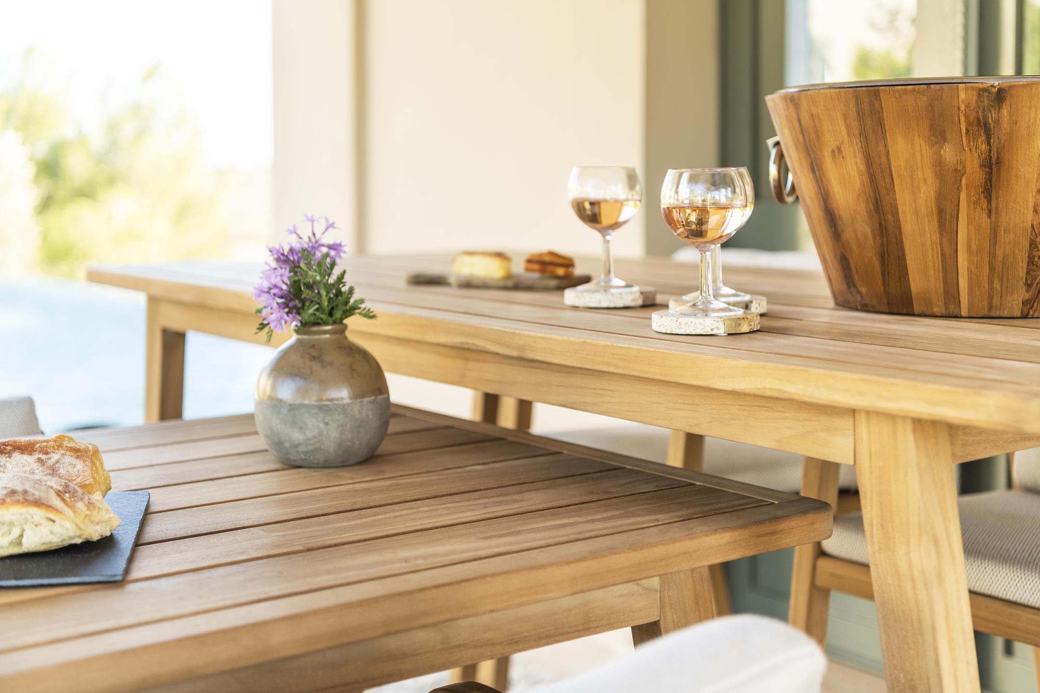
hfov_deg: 38.2
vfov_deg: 26.0
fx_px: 1502
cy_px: 346
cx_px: 520
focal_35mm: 52
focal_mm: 52
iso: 200
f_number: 2.8
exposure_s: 1/400
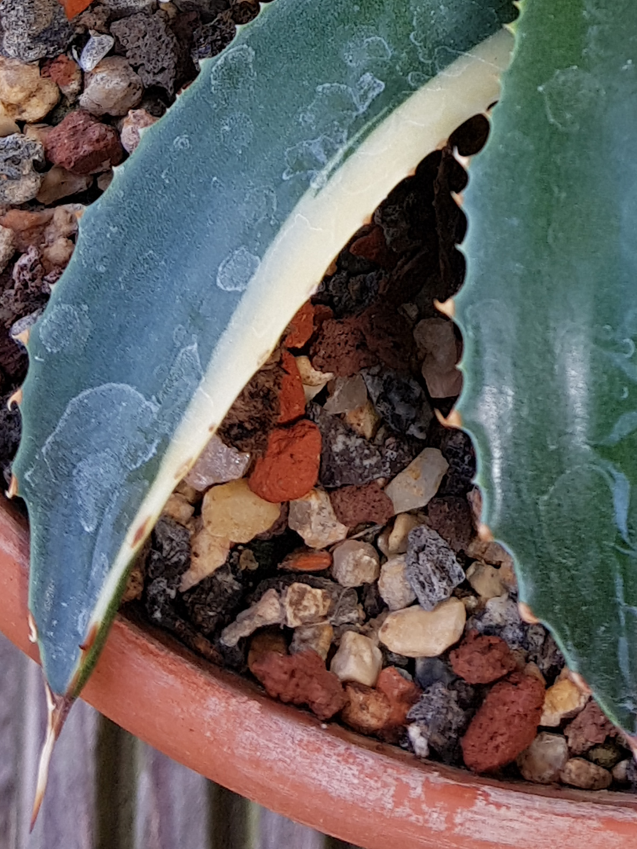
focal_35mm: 66
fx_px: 1619
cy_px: -218
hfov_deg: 21.1
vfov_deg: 25.7
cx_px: 707
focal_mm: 4.2
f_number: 1.7
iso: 50
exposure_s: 1/449
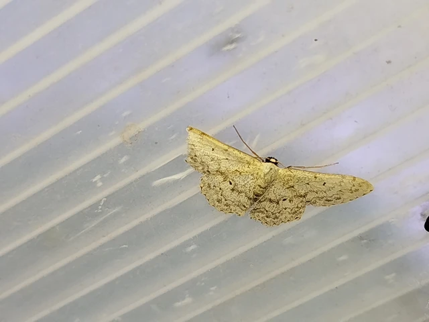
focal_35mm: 91
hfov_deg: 21.5
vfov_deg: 16.2
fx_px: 1128
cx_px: 214
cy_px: 161
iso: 125
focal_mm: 5.31
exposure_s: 1/50
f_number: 1.7
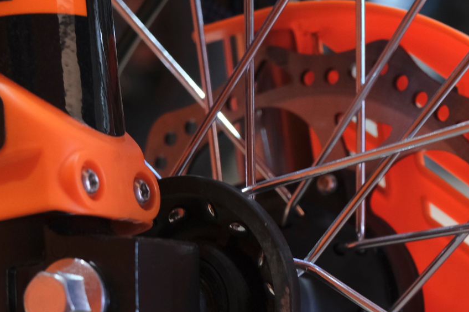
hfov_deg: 17.4
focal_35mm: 117
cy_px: 276
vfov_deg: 11.6
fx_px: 1524
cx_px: 341
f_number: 4
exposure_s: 1/100
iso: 1600
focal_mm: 41.1
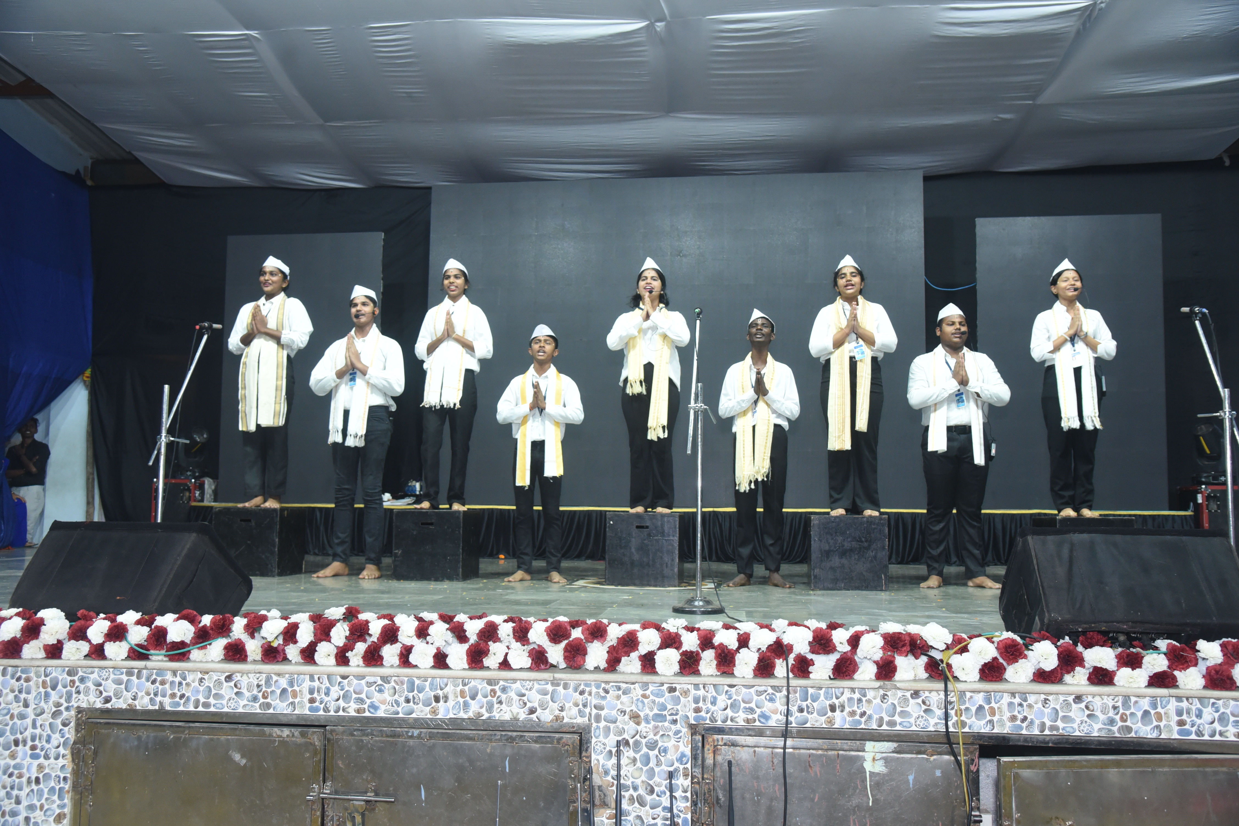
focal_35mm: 30
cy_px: 413
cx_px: 620
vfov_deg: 43.6
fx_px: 1032
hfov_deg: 61.9
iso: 2000
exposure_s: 1/200
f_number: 5
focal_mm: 30
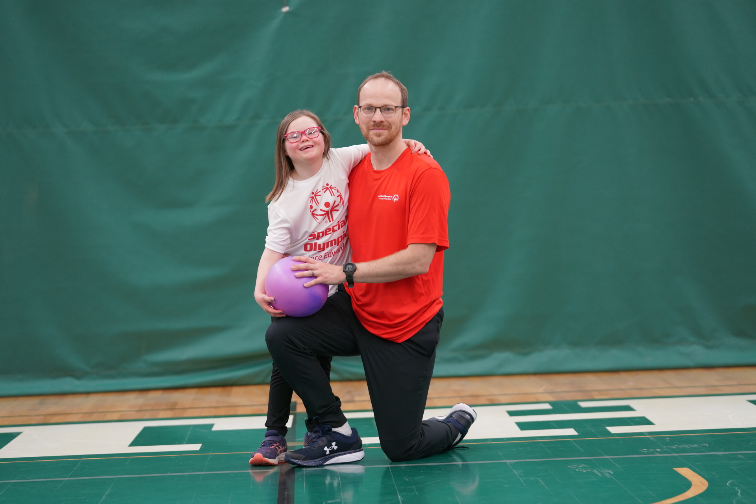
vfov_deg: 10.3
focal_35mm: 133
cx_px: 378
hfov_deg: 15.4
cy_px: 252
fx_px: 2793
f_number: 3.2
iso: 1600
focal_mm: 133
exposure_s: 1/250
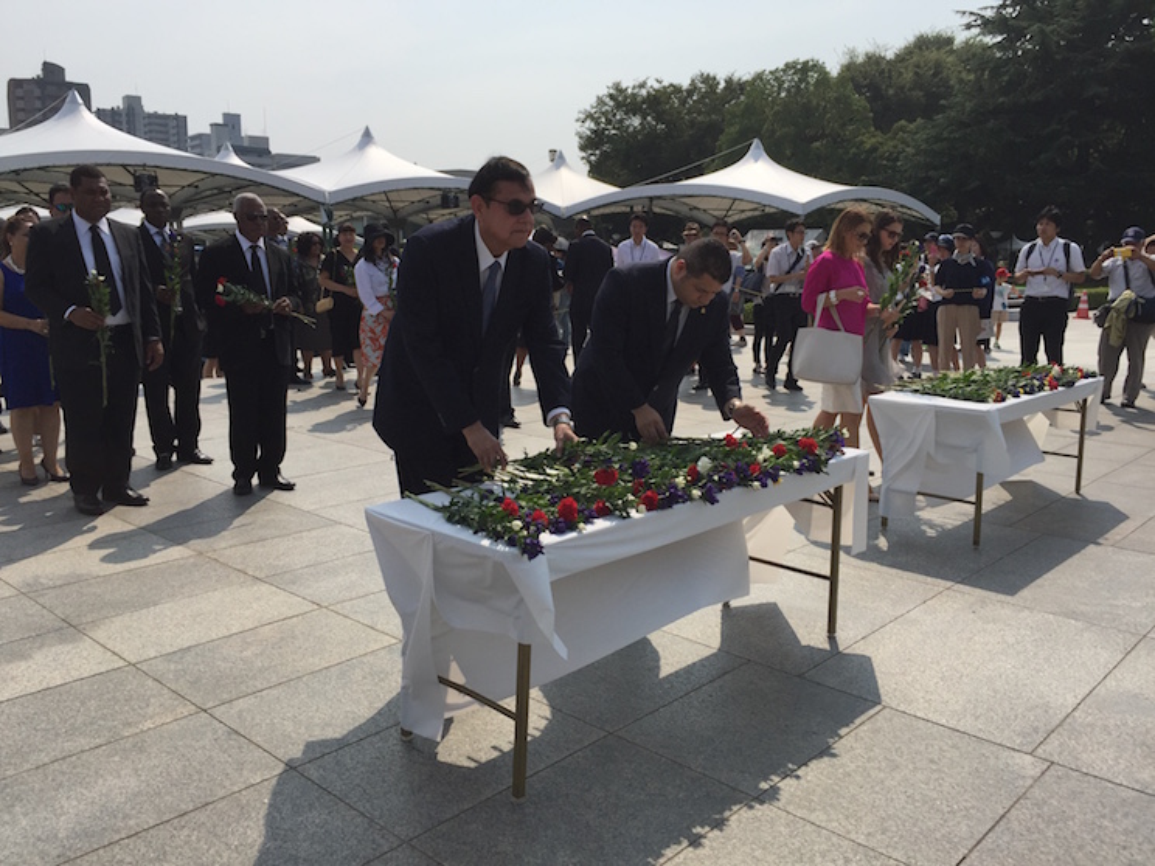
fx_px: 968
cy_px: 433
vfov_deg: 48.2
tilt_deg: -9.3
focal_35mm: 29
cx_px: 578
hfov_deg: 61.7
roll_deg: -1.3
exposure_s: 1/4950
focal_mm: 4.15
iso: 32
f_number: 2.2
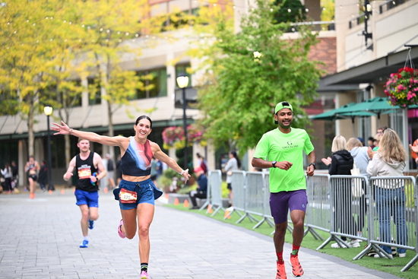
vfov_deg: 11.4
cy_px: 140
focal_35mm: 120
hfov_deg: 17.1
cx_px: 209
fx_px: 1394
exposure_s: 1/1250
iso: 1250
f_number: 2.8
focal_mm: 120
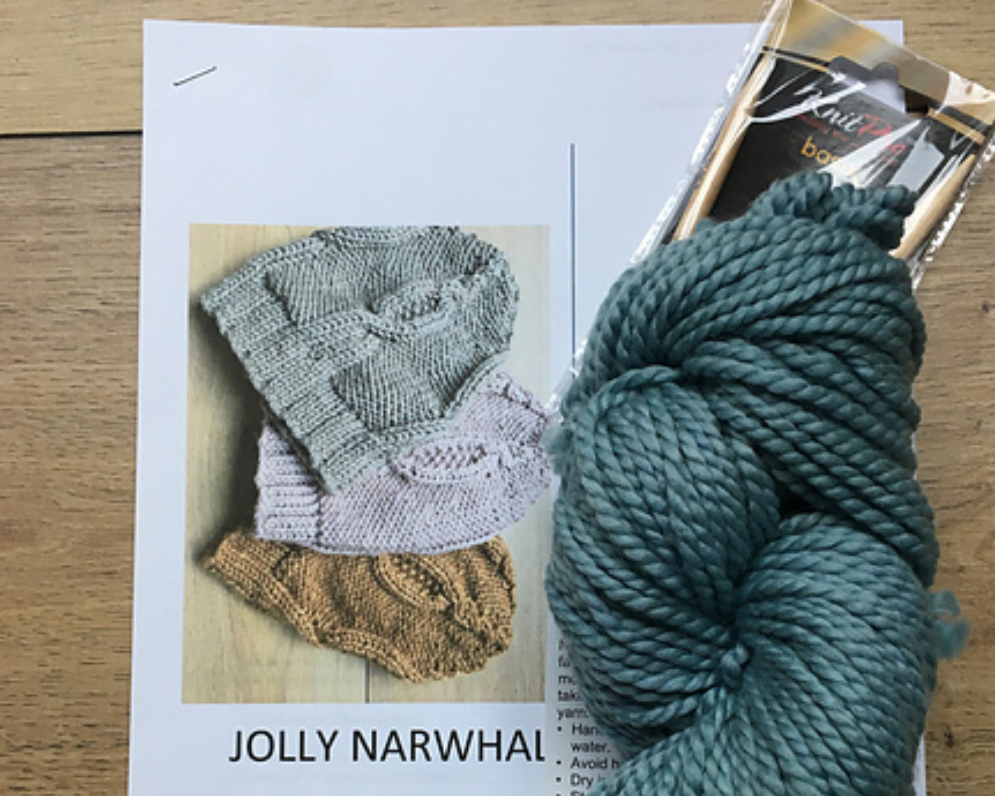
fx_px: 1237
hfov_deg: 43.8
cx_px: 538
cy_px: 586
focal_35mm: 42
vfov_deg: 35.0
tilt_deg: -84.3
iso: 64
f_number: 2.2
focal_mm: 4.15
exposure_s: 1/33
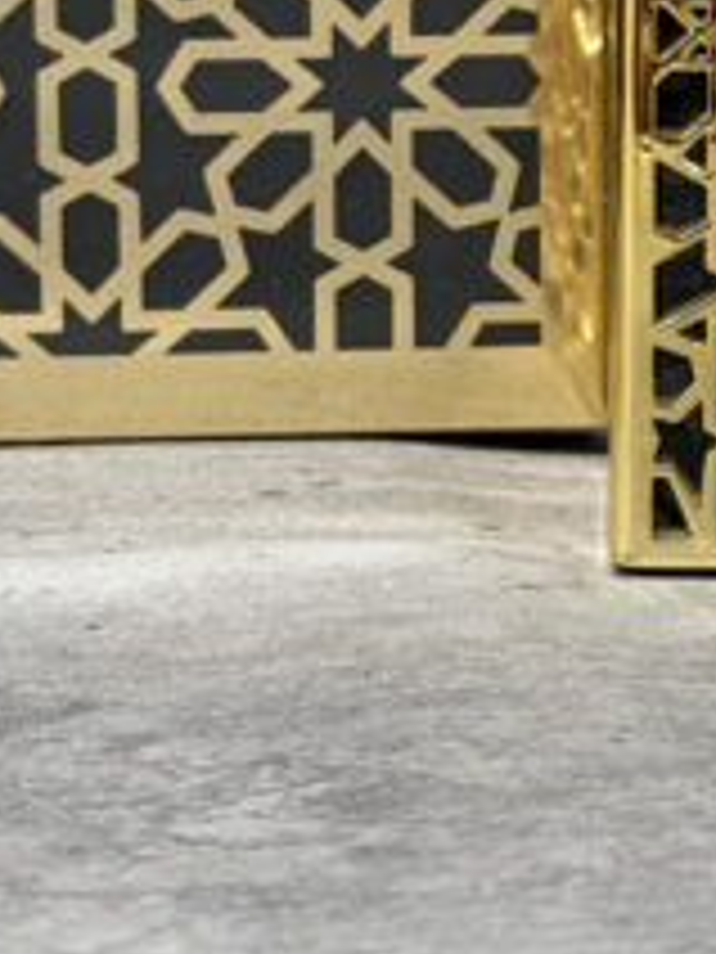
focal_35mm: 181
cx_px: 590
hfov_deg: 8.2
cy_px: -14
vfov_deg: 10.8
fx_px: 4992
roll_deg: -0.2
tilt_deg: -8.1
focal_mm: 6.76
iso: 500
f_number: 1.78
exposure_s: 1/40
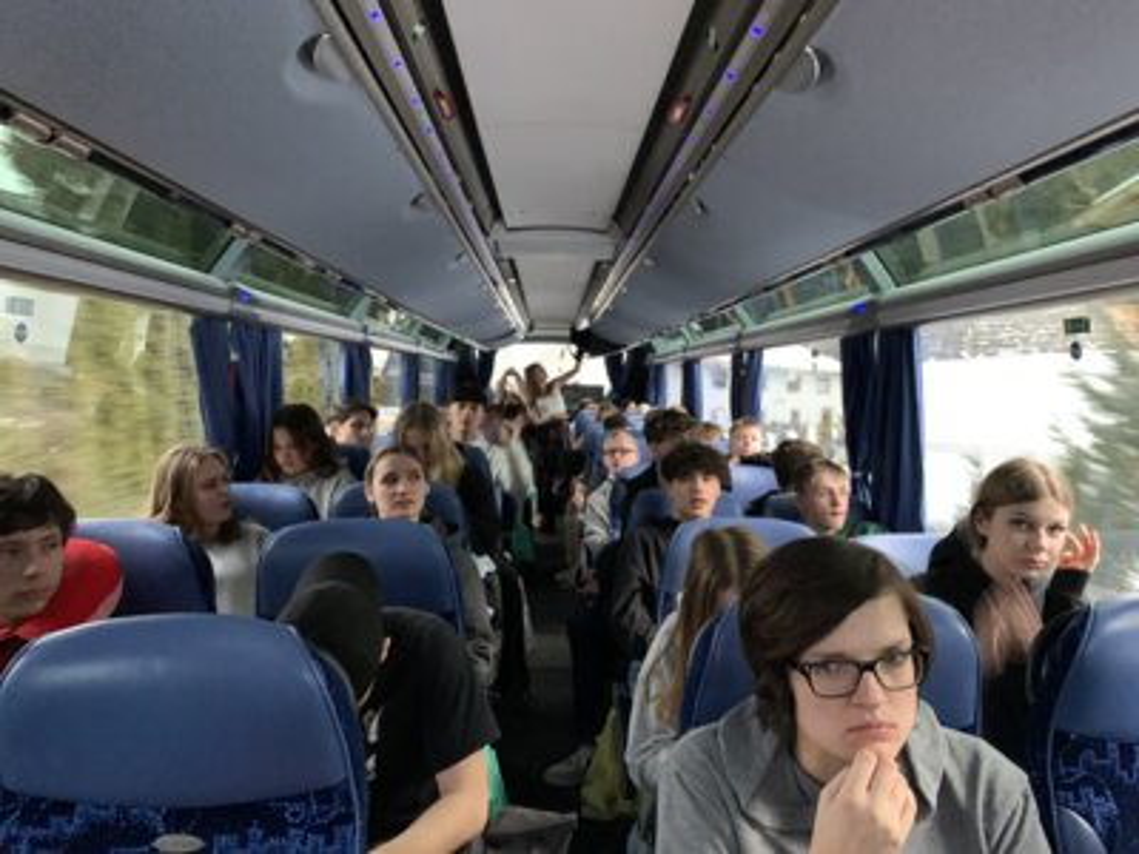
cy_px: 427
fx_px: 856
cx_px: 570
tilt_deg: -4.9
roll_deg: +0.8
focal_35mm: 26
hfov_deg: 67.3
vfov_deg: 53.1
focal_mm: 4.25
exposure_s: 1/28
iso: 800
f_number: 1.8
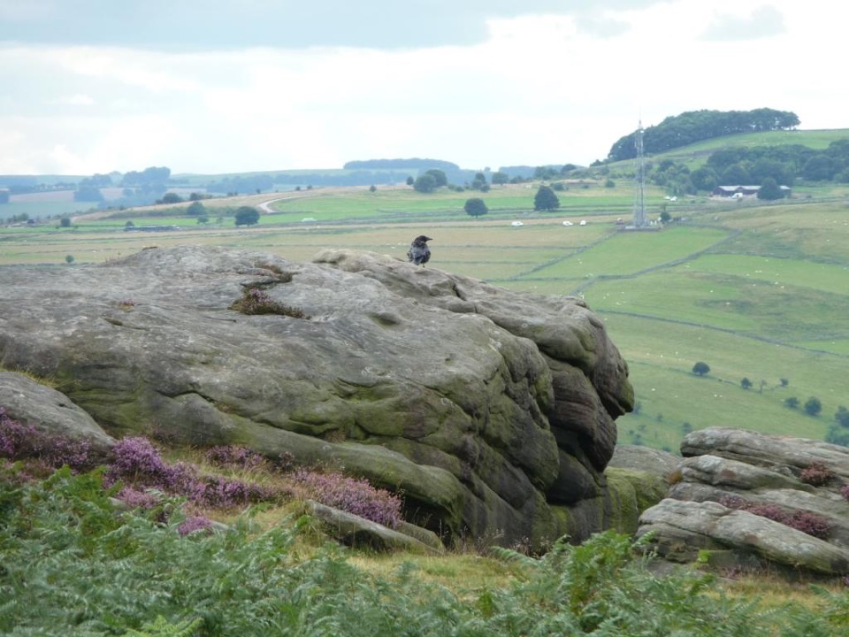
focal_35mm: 280
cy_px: 318
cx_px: 424
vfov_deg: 5.3
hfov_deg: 7.1
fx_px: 6867
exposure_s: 1/125
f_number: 4.9
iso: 100
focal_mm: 47
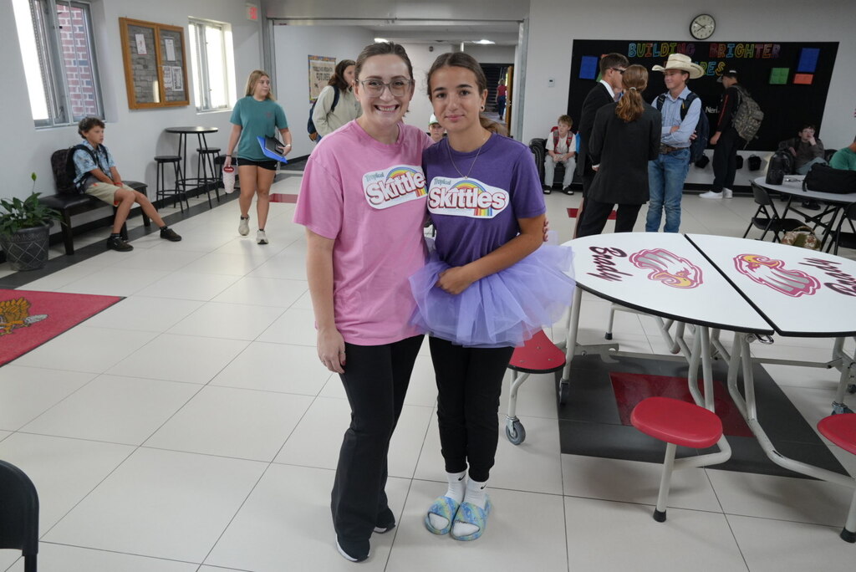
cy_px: 286
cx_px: 428
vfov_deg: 48.0
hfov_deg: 67.4
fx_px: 642
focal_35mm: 27
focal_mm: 18
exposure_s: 1/160
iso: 1000
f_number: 4
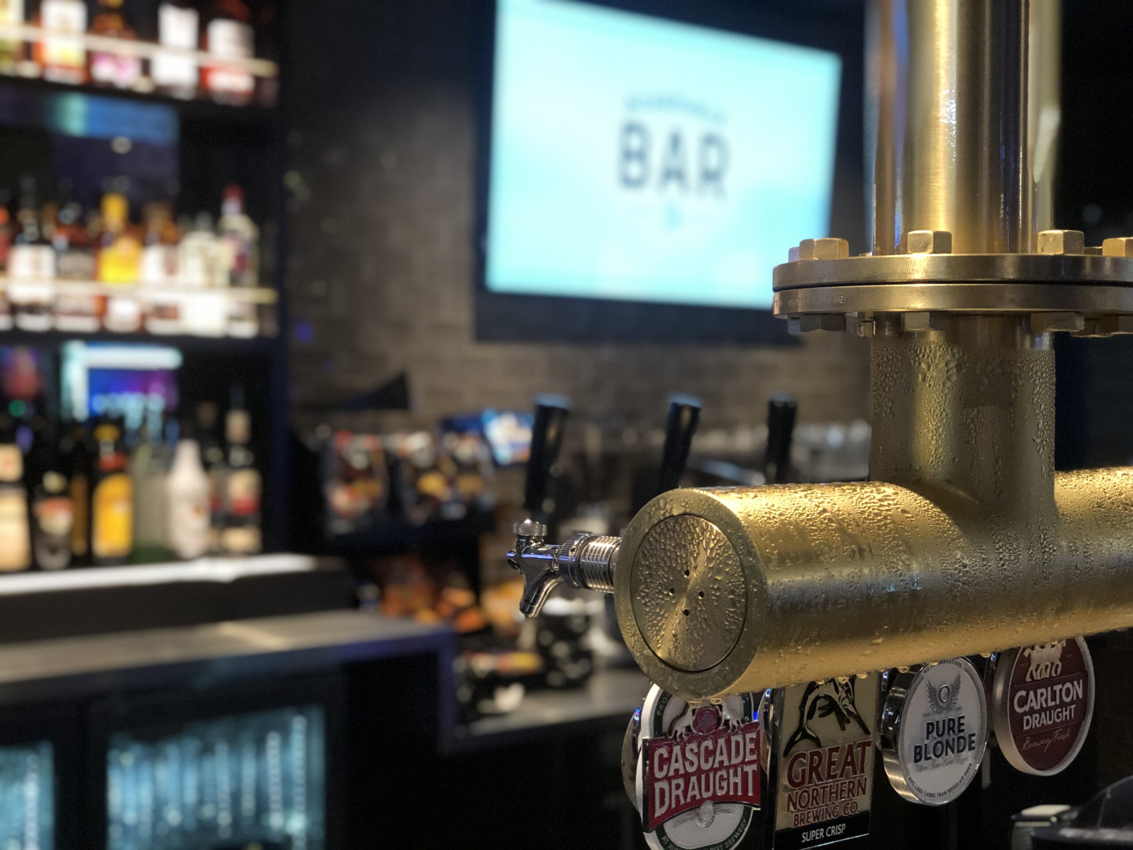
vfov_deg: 25.7
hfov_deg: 33.8
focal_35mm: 57
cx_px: 566
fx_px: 1866
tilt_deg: -2.0
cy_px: 425
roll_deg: +0.1
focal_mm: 6.6
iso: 400
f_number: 2.8
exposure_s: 1/33
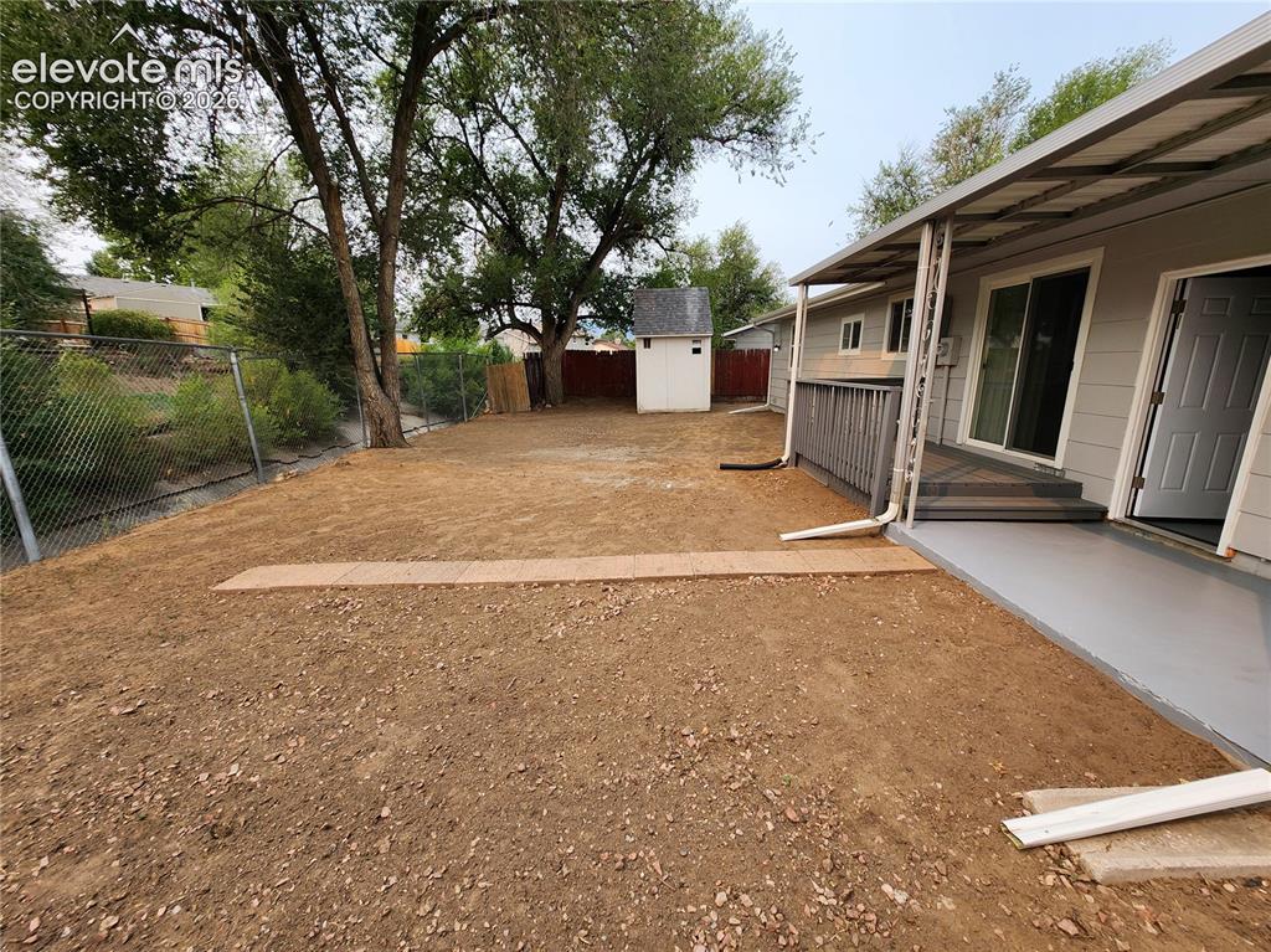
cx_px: 636
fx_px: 477
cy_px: 476
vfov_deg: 89.9
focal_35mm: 13
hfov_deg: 106.2
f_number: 2.2
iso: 32
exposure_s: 1/533
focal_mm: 1.74
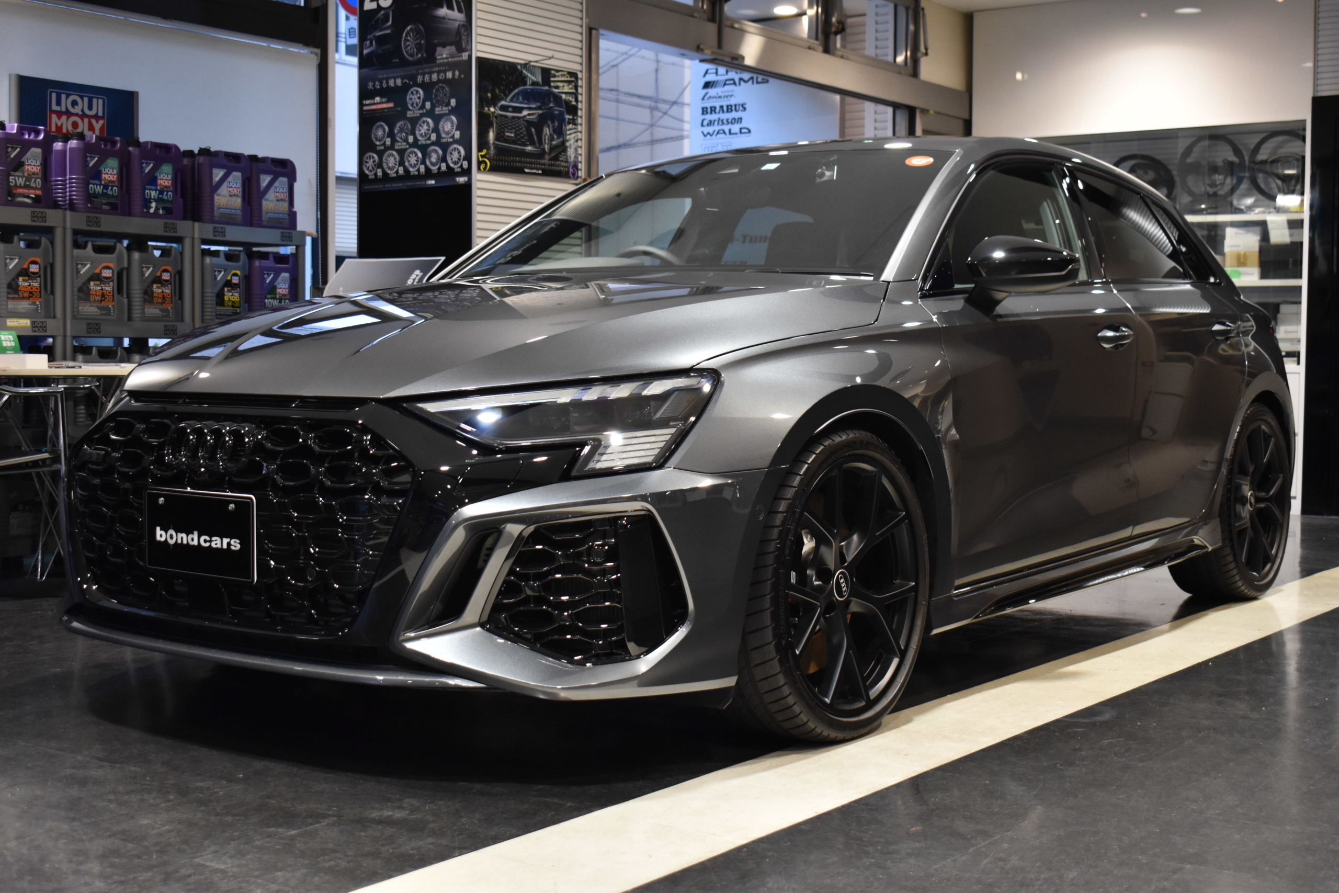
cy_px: 446
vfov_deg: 28.9
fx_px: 1730
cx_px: 670
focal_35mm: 46
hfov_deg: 42.3
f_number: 4.2
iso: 1100
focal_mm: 31
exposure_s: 1/50
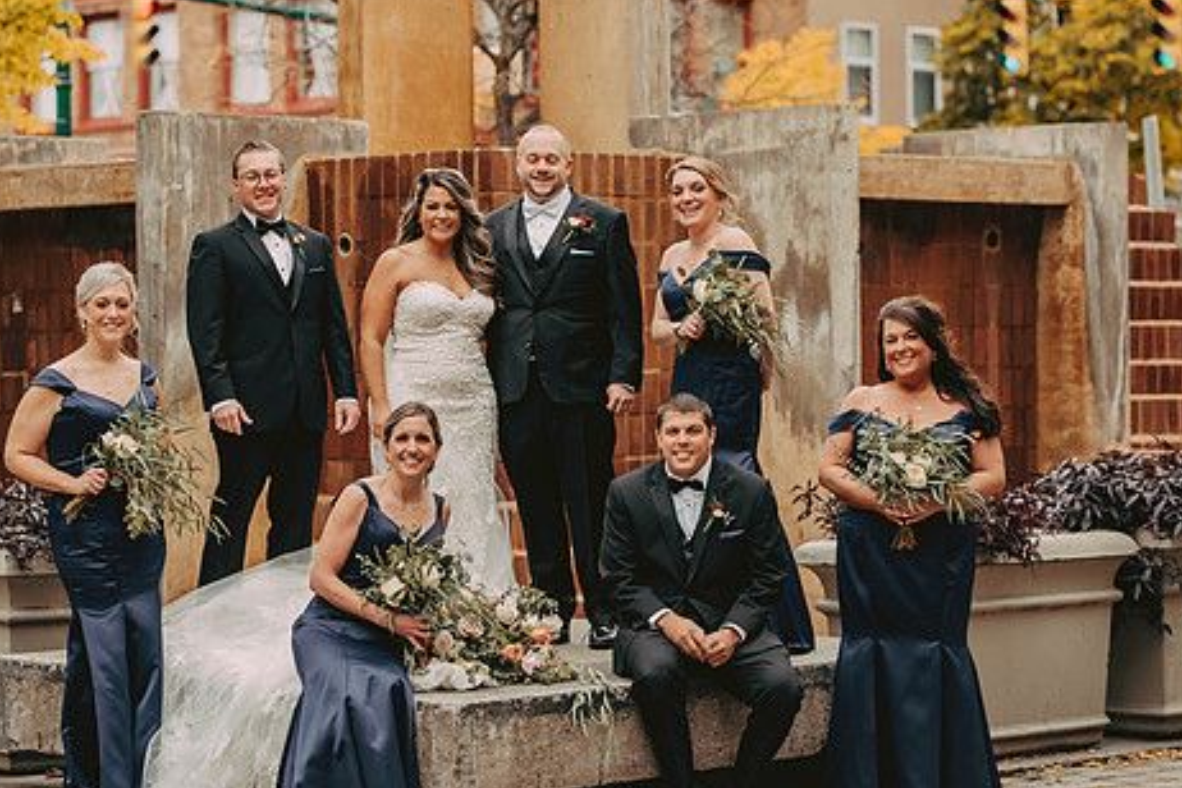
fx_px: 3710
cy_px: 344
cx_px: 496
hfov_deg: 18.1
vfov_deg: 12.1
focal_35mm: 113
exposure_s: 1/500
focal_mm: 90
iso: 800
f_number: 3.2
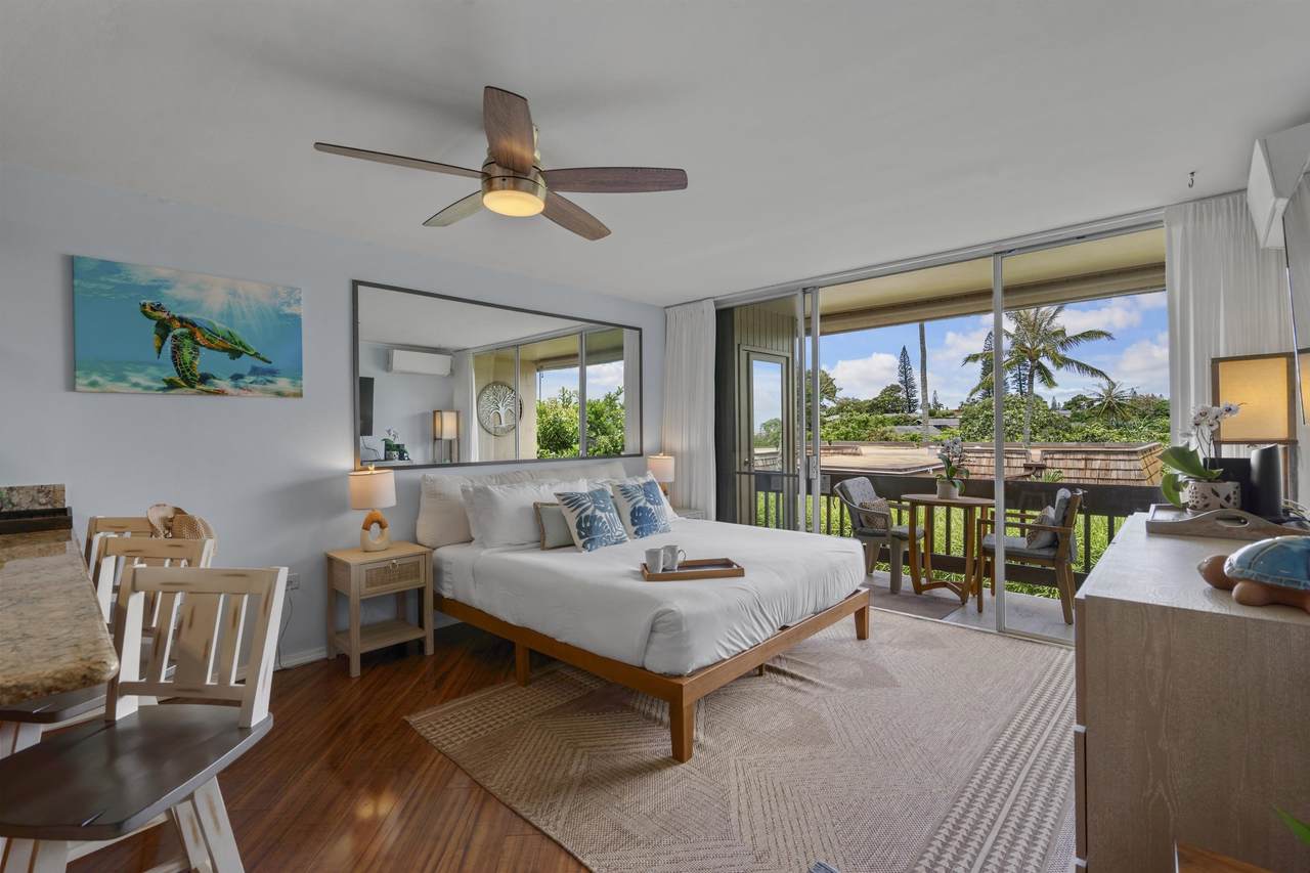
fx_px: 582
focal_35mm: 16
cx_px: 655
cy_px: 436
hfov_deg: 96.7
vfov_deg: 73.7
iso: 100
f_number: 8
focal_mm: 16
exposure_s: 1/25
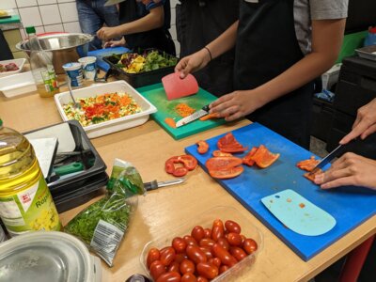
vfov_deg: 51.4
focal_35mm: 27
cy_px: 141
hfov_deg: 65.3
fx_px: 293
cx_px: 188
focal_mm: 4.38
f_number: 1.73
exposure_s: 1/99.9
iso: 140
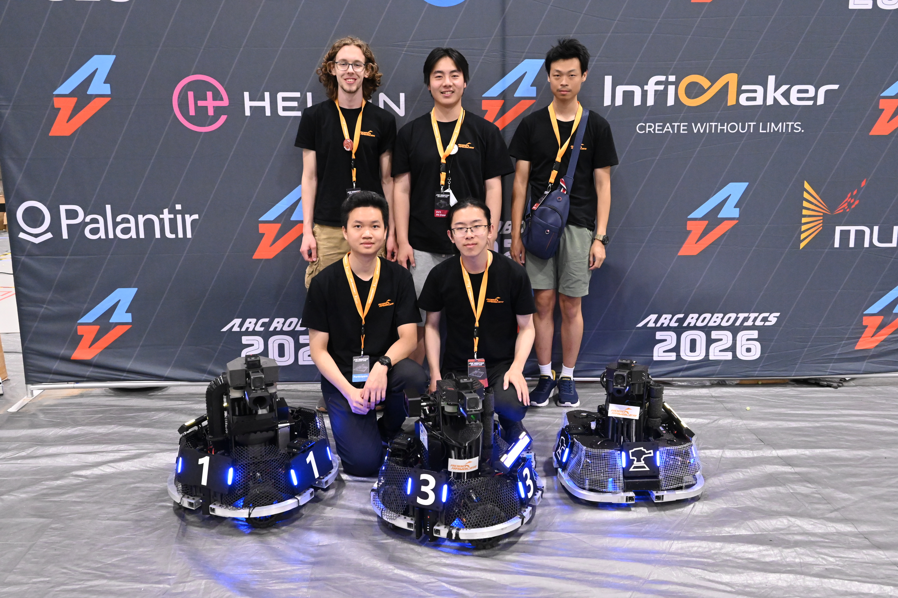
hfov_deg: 59.5
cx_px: 449
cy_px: 299
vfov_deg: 41.7
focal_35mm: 32
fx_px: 785
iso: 10000
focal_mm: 31.5
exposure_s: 1/160
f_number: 6.3
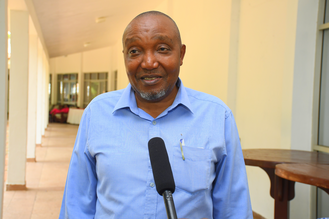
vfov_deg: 23.8
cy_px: 110
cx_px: 164
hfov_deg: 35.1
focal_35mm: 57
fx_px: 521
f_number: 6.3
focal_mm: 38
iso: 640
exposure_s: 1/250
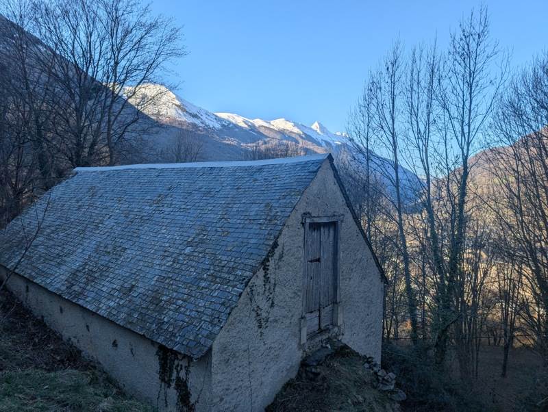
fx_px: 380
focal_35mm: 24
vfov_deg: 56.9
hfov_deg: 71.5
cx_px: 274
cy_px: 206
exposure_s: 1/5682
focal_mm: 6.9
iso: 21
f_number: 1.68
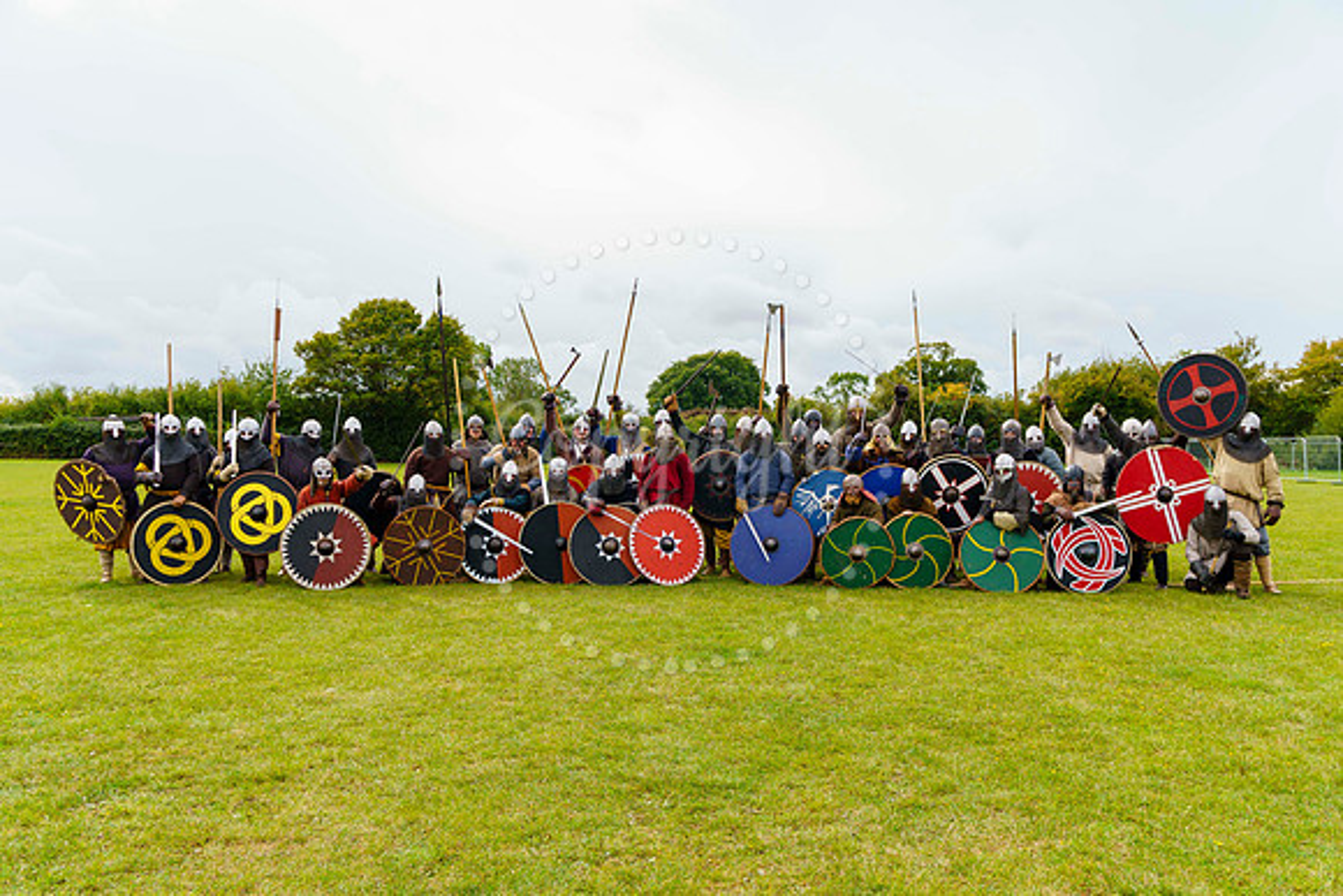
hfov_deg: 59.5
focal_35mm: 32
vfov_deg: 41.7
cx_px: 672
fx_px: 1175
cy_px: 448
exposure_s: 1/160
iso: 100
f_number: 4.5
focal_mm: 21
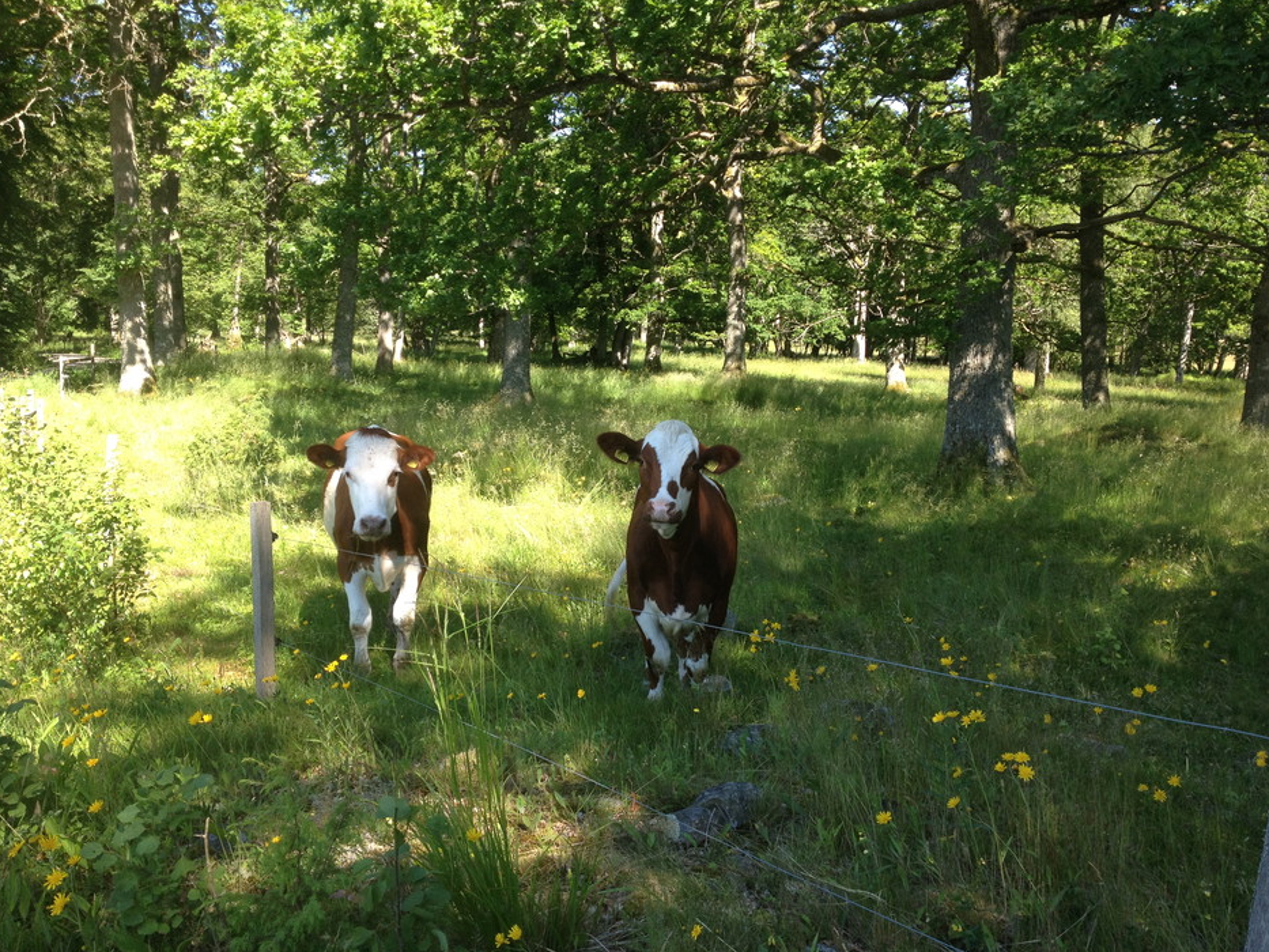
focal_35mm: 36
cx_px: 639
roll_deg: -2.4
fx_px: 1320
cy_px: 487
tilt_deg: -7.4
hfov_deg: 51.3
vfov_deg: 39.7
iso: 50
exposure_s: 1/259
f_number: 2.4
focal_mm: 4.28
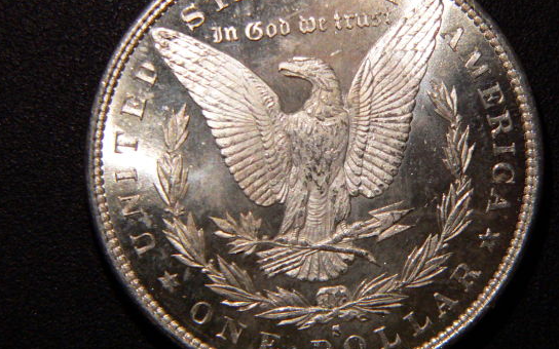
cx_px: 311
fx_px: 1950
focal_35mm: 128
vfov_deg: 10.2
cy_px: 169
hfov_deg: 16.3
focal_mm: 17.4
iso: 200
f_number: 4
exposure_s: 1/500
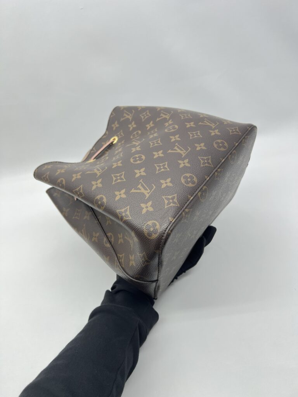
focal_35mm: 26
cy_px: 198
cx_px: 149
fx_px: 298
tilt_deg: -37.3
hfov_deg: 53.1
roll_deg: +8.9
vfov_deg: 67.3
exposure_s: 1/100
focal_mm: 5.7
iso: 50
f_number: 1.5
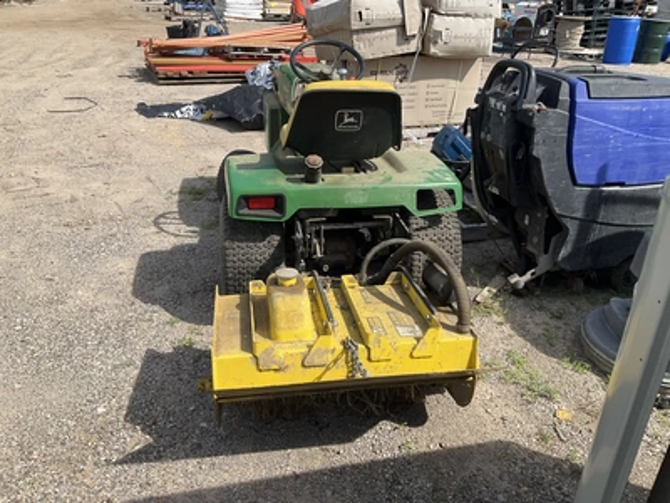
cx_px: 335
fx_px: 561
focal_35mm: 29
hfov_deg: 61.7
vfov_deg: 48.2
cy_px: 252
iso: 25
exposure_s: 1/1250
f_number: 1.8
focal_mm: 3
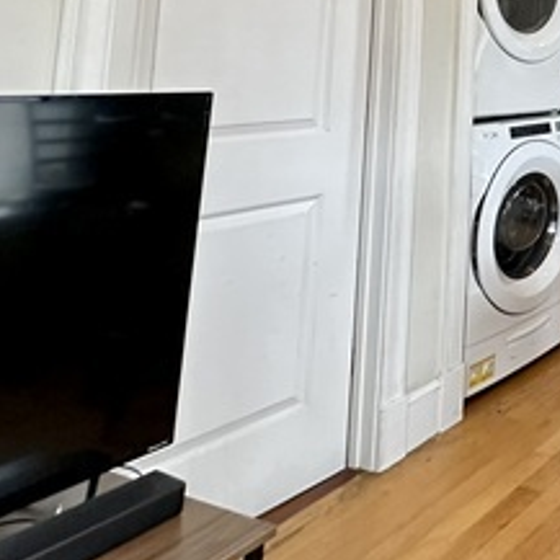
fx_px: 696
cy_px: -28
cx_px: 752
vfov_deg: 37.9
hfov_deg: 31.8
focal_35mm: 38
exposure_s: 1/60
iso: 250
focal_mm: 2.22
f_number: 2.2
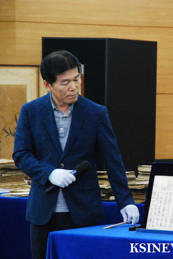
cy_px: 130
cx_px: 181
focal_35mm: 248
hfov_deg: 5.5
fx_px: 1786
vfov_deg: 8.3
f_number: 7.1
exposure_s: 1/125
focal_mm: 110
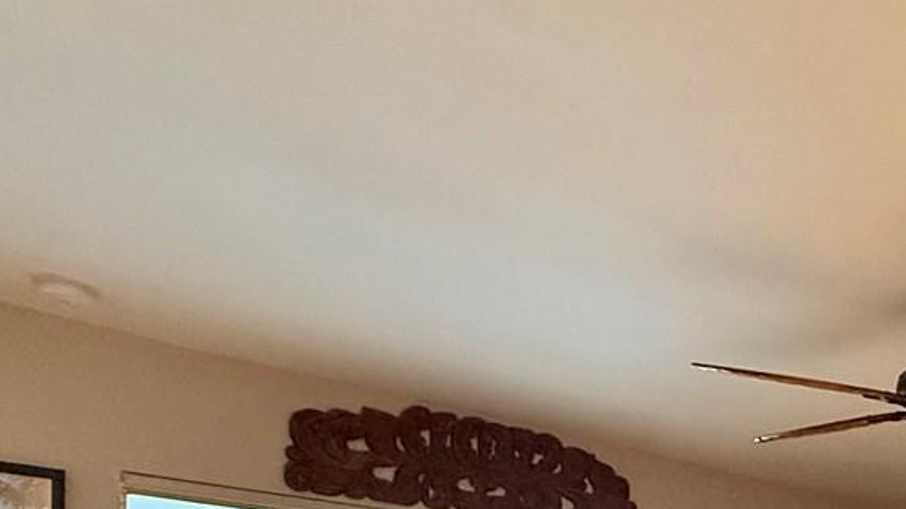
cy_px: 729
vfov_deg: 23.2
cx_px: 762
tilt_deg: -2.7
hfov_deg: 44.4
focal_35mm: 43
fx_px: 1033
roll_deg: -2.7
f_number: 2.2
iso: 500
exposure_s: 1/120
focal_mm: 2.22
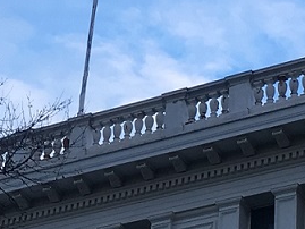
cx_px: 66
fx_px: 1472
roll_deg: -8.6
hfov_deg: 11.8
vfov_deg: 8.9
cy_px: 103
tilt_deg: +38.9
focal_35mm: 167
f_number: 2.2
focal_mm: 4.15
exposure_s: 1/297
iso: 25
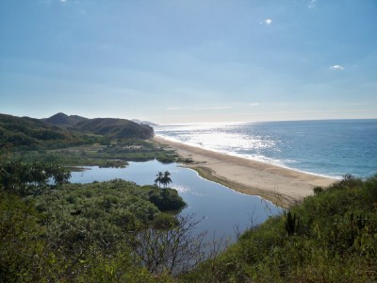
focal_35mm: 35
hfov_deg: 52.6
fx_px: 381
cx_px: 188
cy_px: 142
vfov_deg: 40.7
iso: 125
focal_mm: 6.3
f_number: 4.7
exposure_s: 1/1250
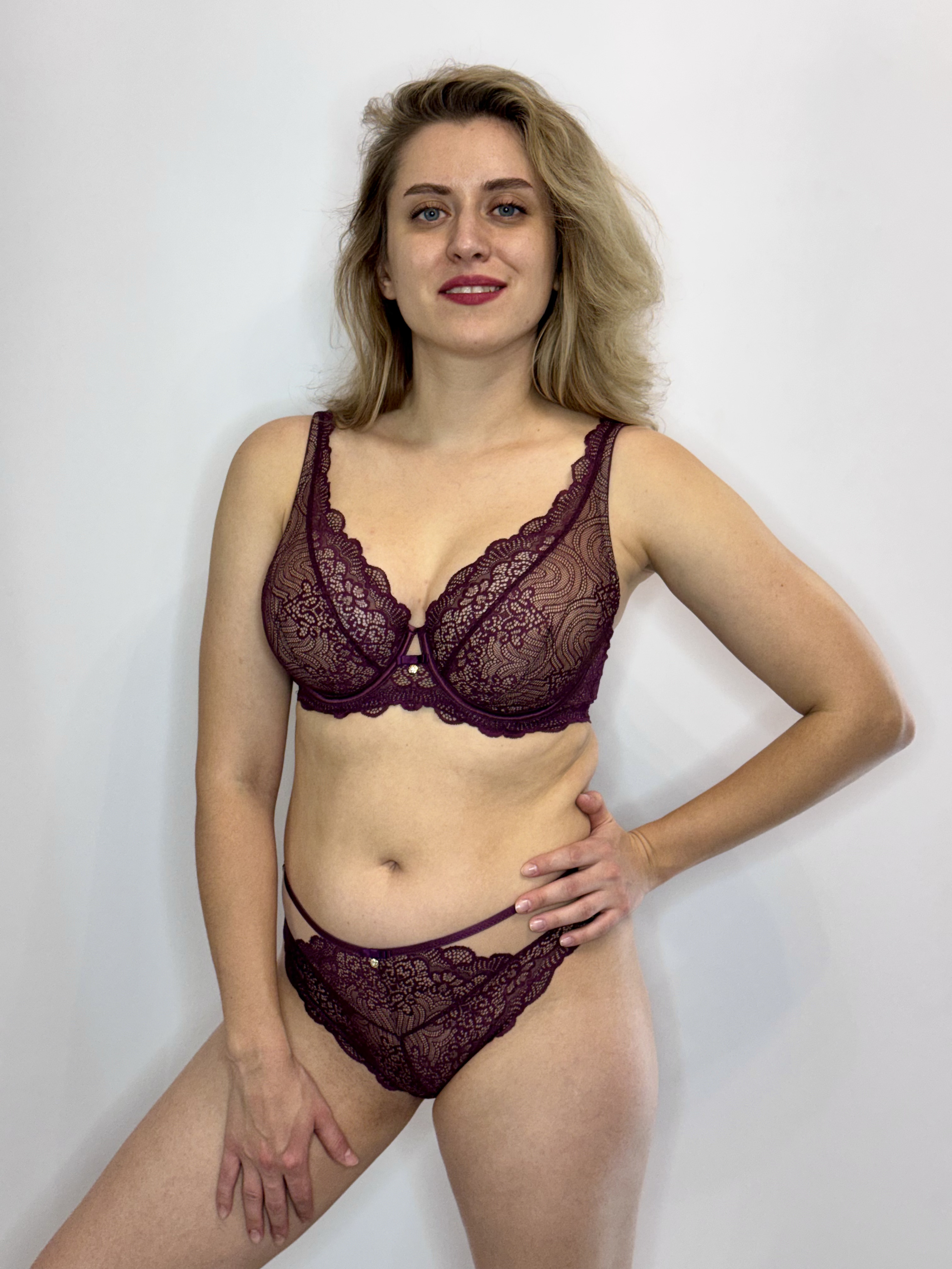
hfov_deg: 30.3
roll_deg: +0.2
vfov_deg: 39.7
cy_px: 634
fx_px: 1760
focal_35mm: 48
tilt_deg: -9.3
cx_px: 476
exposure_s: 1/50
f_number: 1.78
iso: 80
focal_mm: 6.76
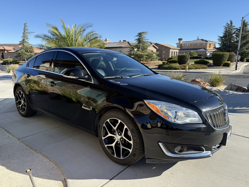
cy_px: 94
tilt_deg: -12.8
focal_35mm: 24
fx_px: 173
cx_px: 124
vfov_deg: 56.8
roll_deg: -0.3
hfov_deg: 71.6
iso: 80
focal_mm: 6.76
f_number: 1.78
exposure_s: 1/2000
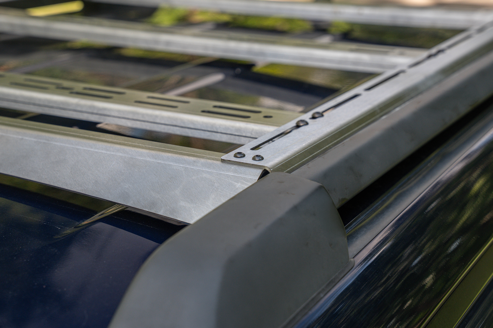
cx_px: 246
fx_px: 959
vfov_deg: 19.5
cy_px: 164
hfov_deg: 28.8
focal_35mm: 70
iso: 640
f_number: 5
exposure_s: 1/200
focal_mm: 70
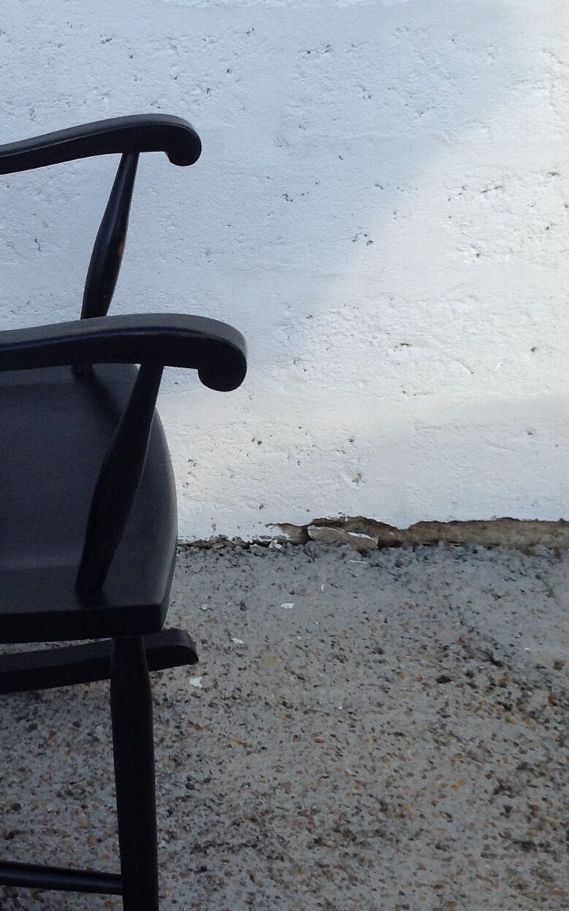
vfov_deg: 26.7
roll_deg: -1.2
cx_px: -76
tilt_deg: -25.6
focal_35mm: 77
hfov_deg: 16.4
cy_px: 312
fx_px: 1911
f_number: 2.4
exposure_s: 1/657
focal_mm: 4.28
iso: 50
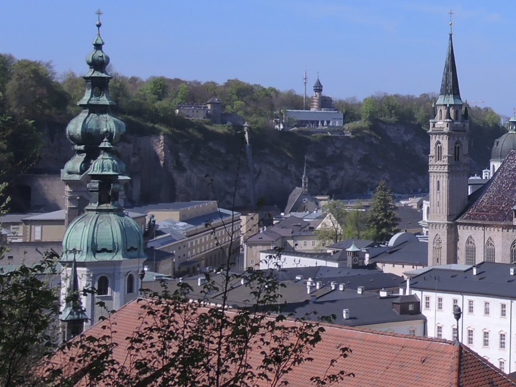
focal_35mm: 28
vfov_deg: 49.7
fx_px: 417
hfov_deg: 63.4
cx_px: 258
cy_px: 194
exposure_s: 1/1250
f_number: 3.2
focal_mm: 6
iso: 80
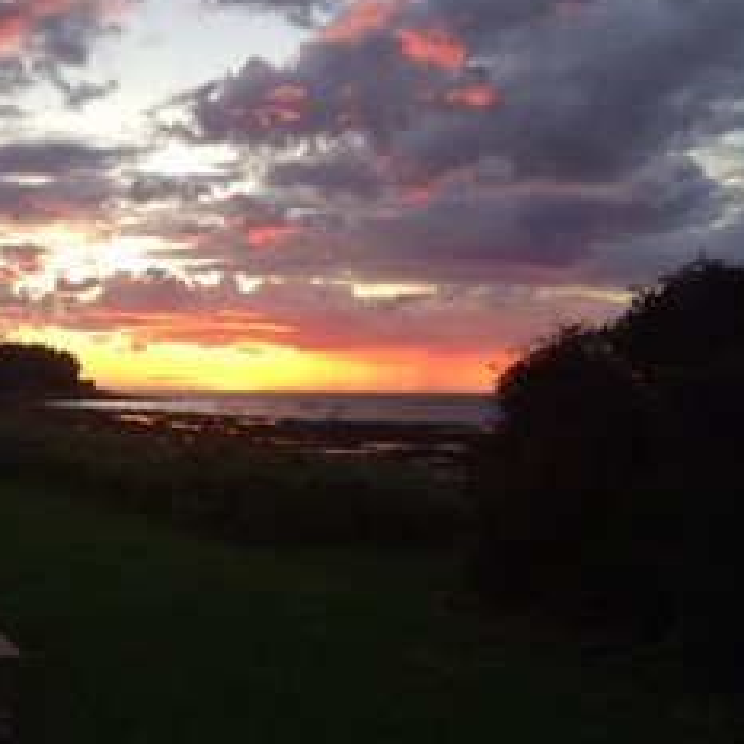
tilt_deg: -0.7
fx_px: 1070
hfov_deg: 37.0
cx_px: 147
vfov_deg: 38.3
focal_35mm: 44
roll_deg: -0.5
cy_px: 406
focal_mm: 4.15
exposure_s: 1/120
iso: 40
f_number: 2.2
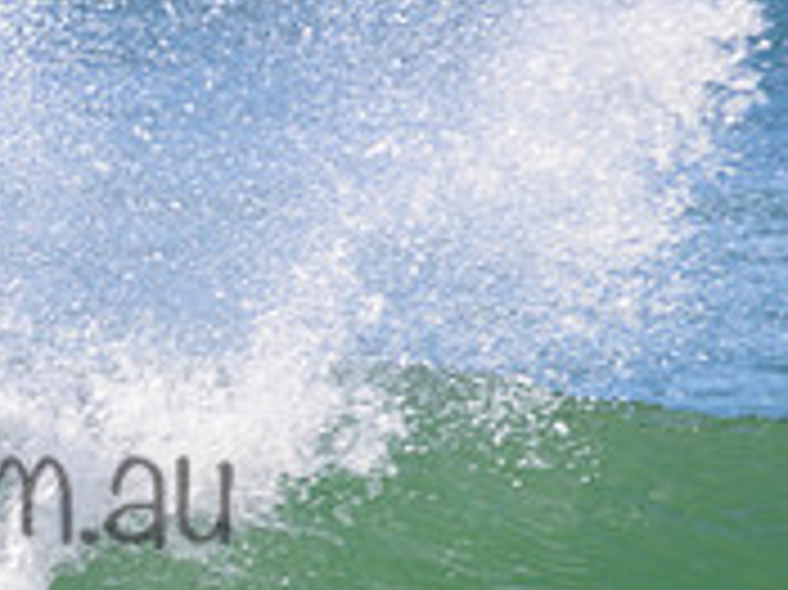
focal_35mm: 2551
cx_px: -243
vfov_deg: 0.6
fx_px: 58031
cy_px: 439
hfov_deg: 0.8
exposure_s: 1/400
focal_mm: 800
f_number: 11
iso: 200
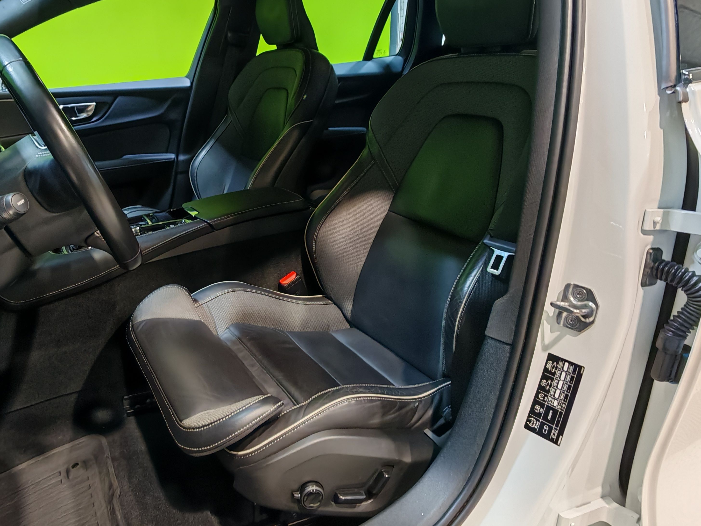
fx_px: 506
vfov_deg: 54.7
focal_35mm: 25
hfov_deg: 68.1
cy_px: 226
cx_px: 255
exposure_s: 1/33
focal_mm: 1.82
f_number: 2
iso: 250
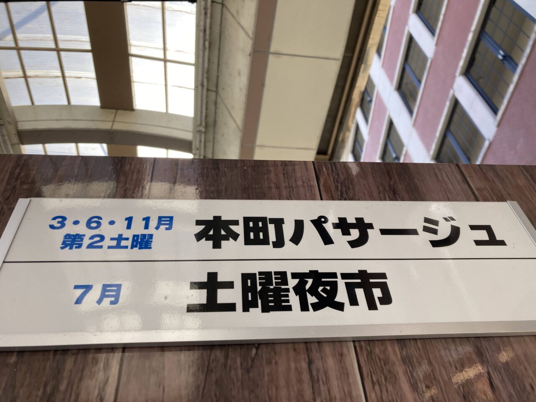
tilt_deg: +45.8
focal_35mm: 28
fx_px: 434
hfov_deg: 63.4
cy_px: 201
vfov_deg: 49.7
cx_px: 268
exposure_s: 1/674
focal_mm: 3.99
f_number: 1.8
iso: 20
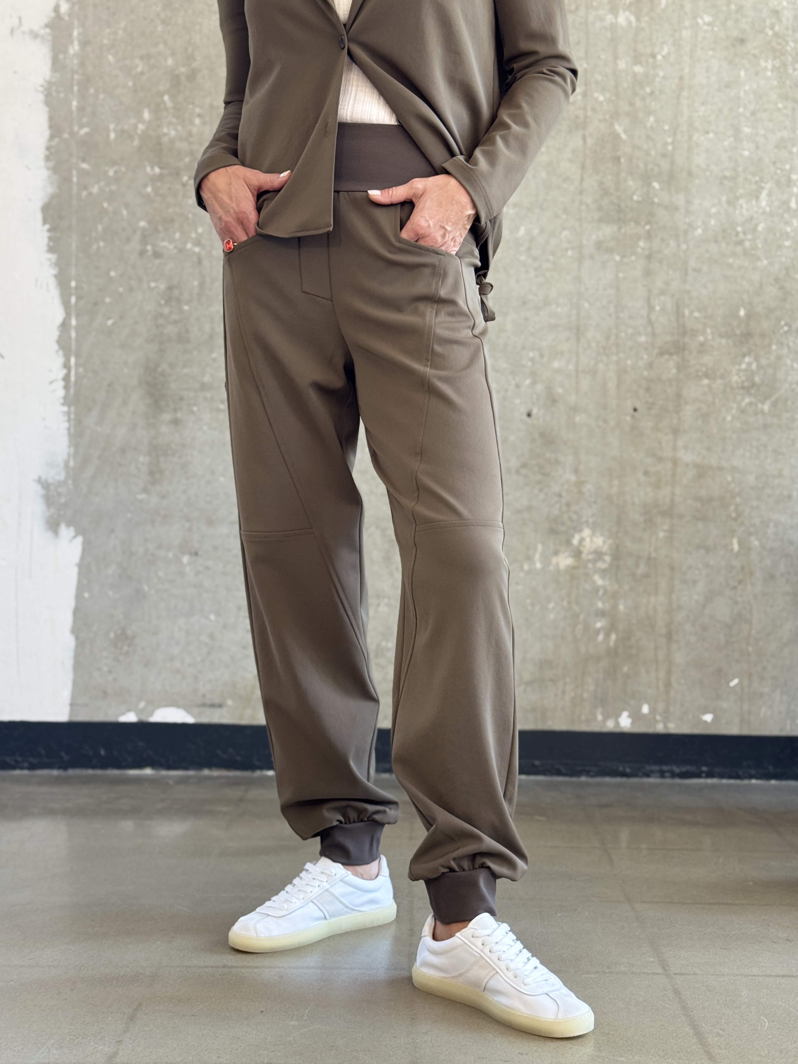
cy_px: 532
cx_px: 399
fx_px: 1475
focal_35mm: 48
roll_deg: -0.5
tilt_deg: -2.4
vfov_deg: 39.7
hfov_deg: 30.3
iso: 80
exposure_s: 1/50
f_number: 1.78
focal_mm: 6.76
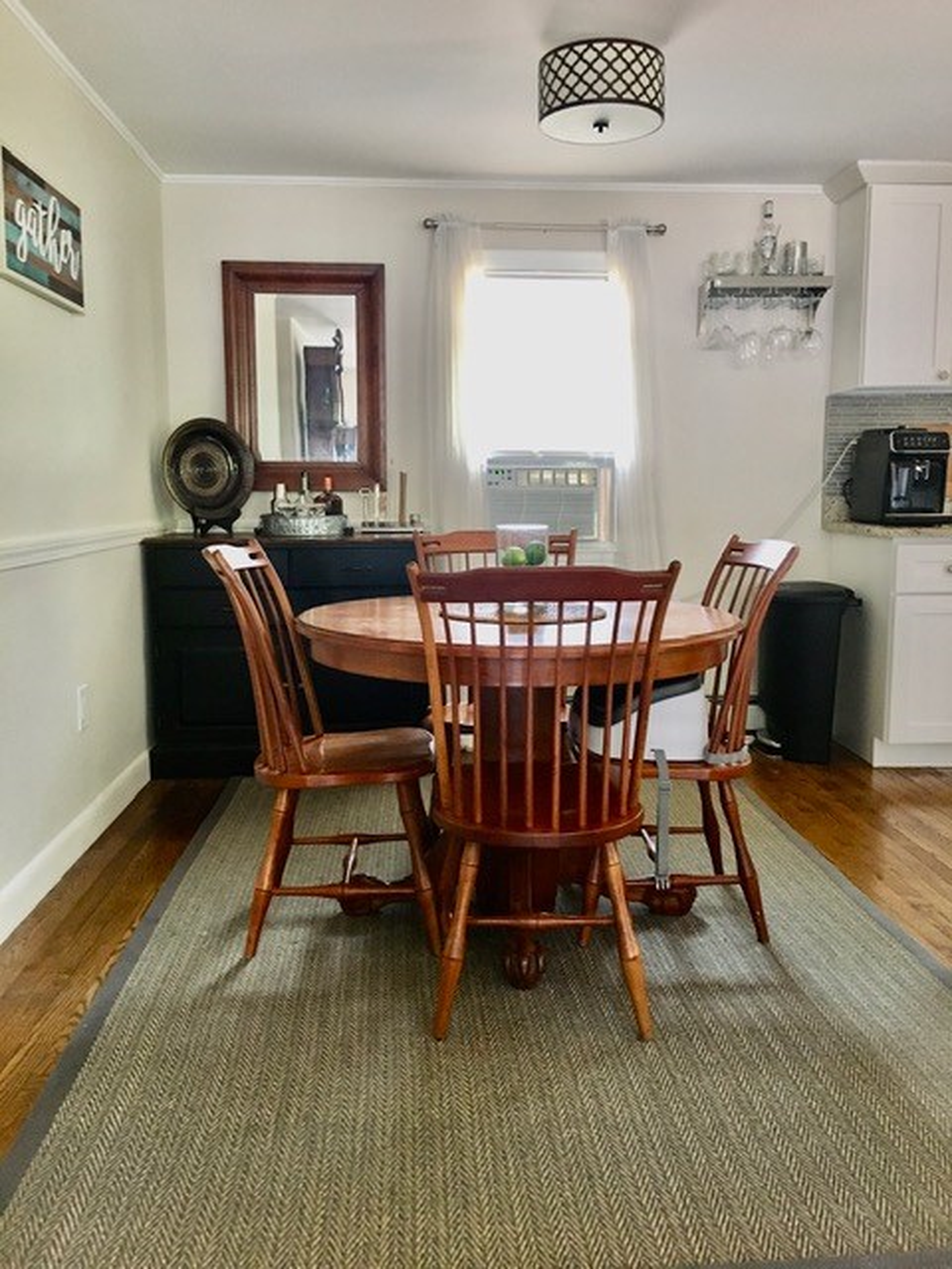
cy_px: 634
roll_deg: +1.3
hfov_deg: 48.2
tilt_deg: -6.7
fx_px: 1063
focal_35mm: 29
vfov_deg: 61.7
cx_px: 476
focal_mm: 4.15
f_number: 2.2
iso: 200
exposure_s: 1/24
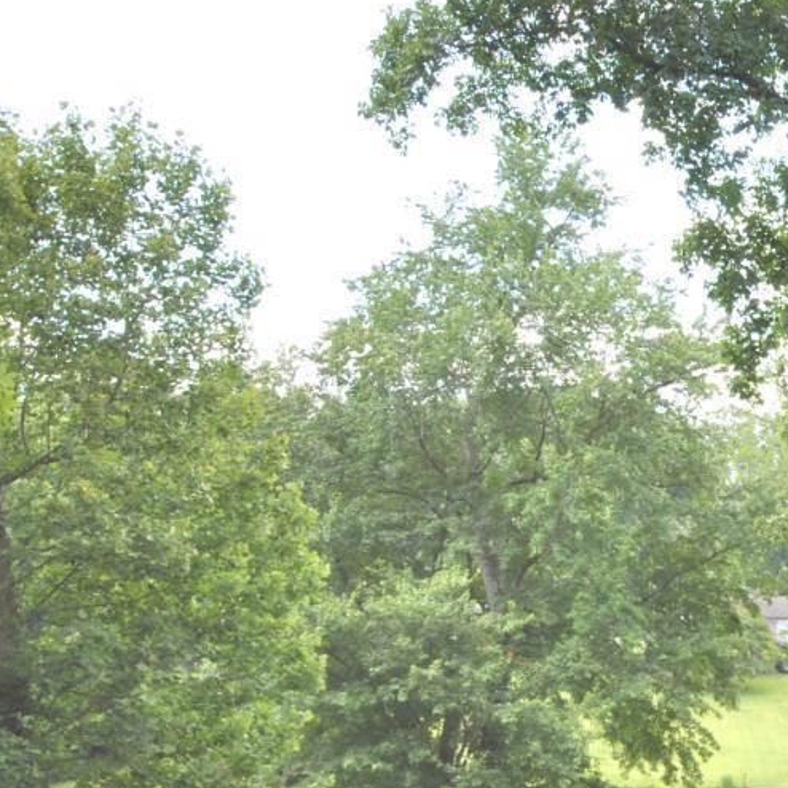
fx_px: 1597
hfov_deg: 25.4
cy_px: 753
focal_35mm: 62
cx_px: 903
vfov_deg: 26.5
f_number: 5.6
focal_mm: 16
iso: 140
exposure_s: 1/125
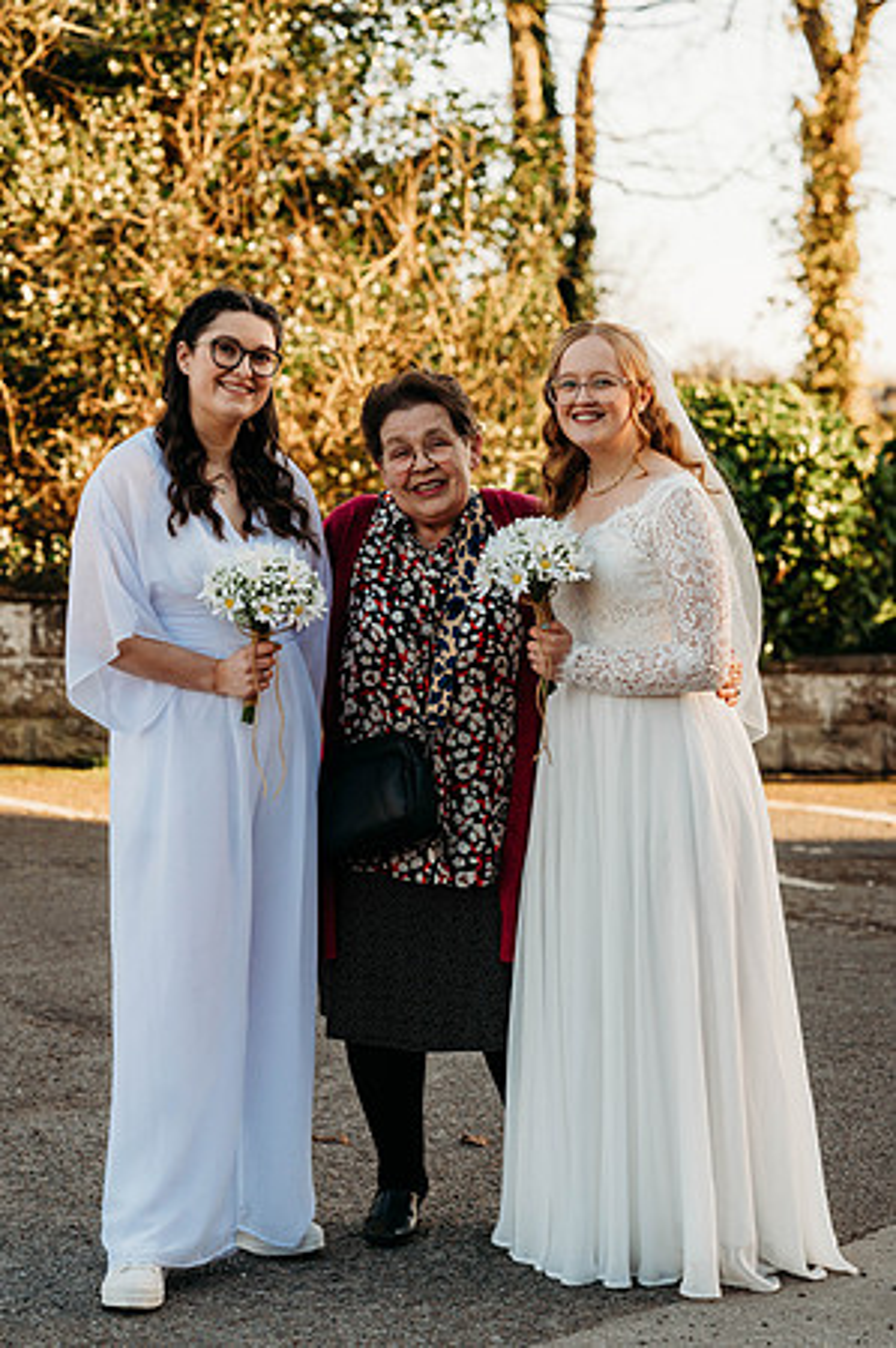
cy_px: 674
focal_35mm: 85
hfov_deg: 16.0
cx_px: 448
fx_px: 3180
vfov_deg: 23.9
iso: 100
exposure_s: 1/800
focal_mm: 85
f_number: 4
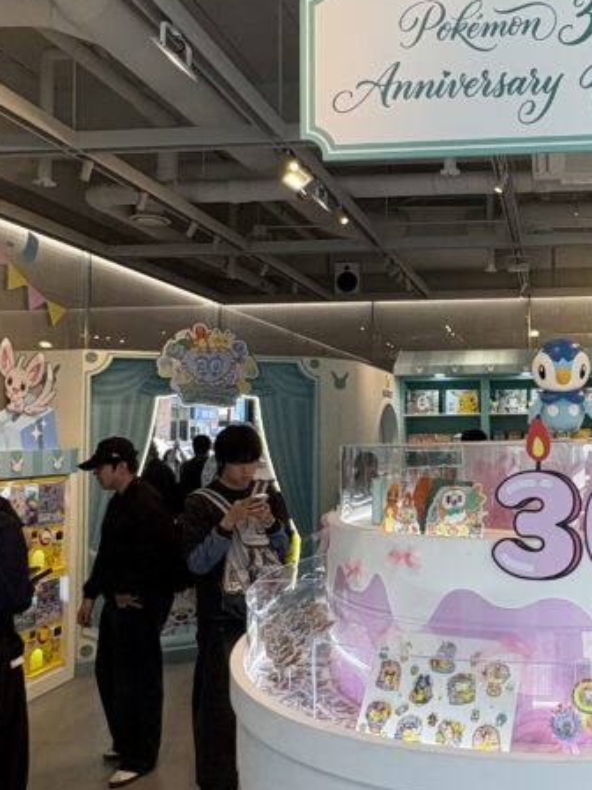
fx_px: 730
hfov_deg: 41.0
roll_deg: +0.2
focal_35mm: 32
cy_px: 400
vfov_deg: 56.8
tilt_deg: +2.5
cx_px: 525
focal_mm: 2.22
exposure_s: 1/120
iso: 40
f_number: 2.2
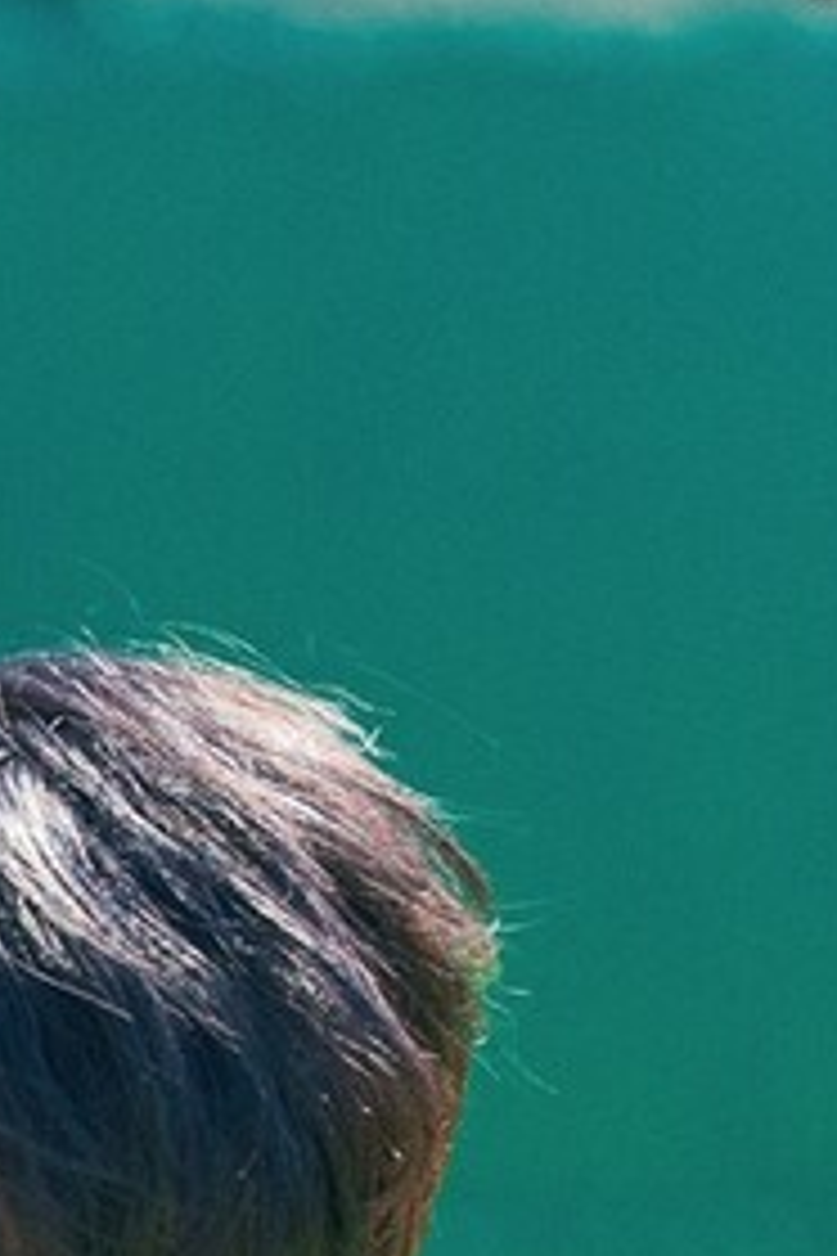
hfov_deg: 2.1
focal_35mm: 649
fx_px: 22632
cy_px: 2764
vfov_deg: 3.1
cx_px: 9
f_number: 4.5
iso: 100
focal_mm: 134
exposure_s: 1/160
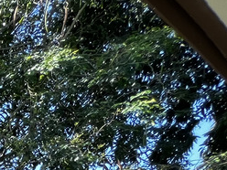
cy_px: 377
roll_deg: -1.2
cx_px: -273
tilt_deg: -12.4
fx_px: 413
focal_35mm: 63
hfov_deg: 17.0
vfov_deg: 15.8
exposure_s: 1/190
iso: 32
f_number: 1.8
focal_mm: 1.57
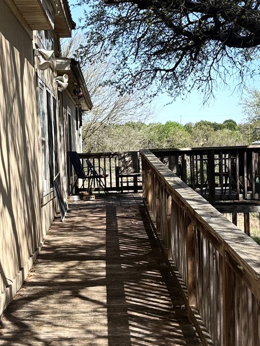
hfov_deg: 21.5
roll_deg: +1.8
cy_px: 179
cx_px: 81
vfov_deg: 28.6
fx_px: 681
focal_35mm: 68
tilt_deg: -1.9
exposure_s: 1/2242
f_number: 1.6
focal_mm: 5.96
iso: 50
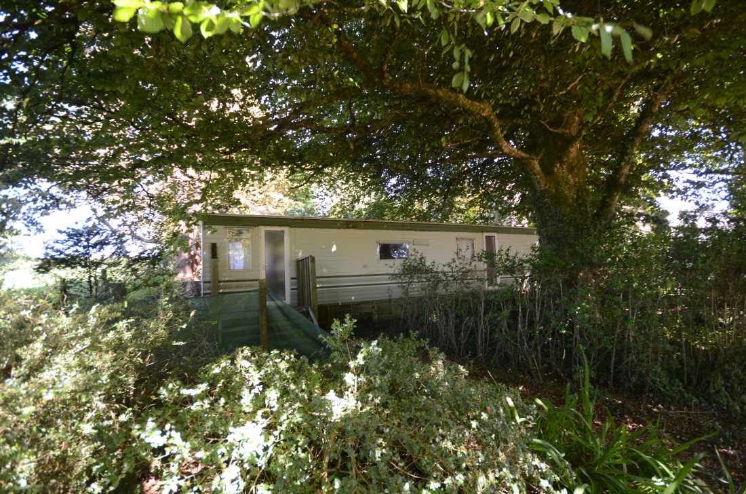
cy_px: 247
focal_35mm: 15
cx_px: 373
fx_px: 310
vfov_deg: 77.0
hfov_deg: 100.5
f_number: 4
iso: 100
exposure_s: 1/15
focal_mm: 10
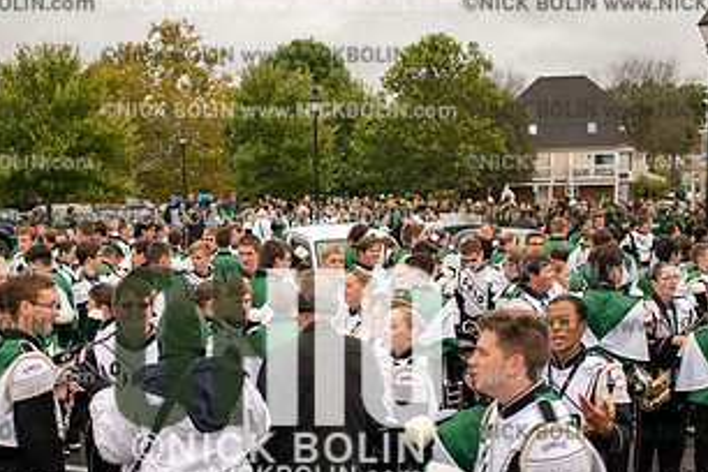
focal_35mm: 53
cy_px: 378
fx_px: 1042
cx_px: 278
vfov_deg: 25.1
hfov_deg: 37.4
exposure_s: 1/125
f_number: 4
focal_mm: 28
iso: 64
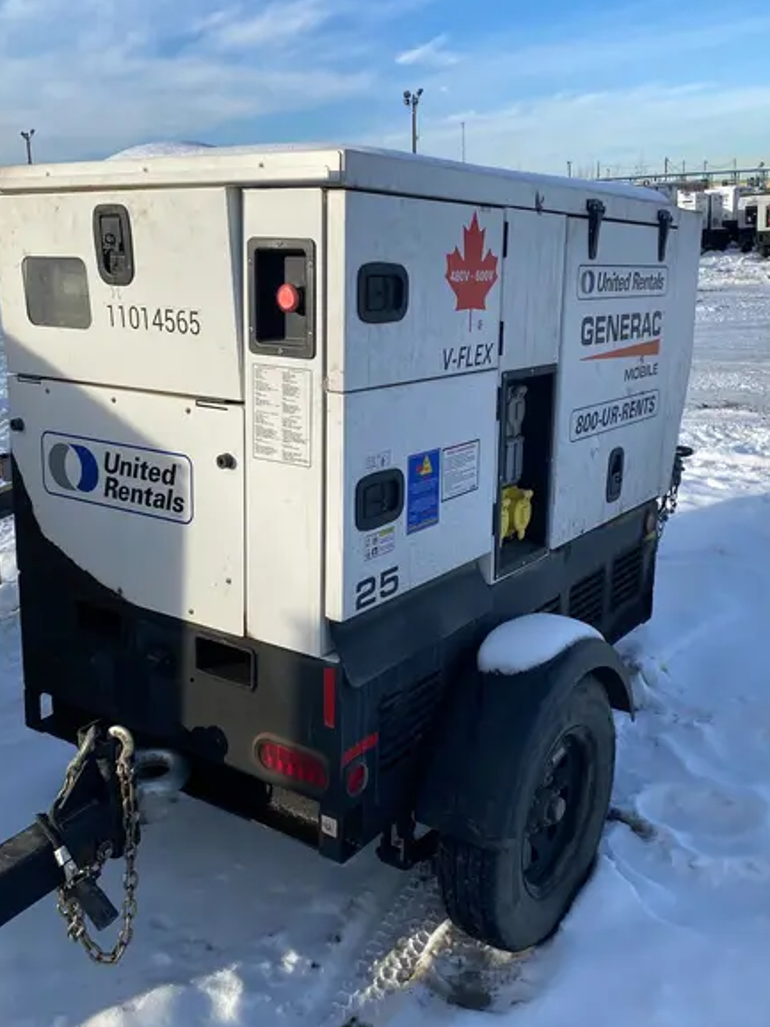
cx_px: 414
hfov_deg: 42.9
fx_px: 979
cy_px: 459
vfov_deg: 55.3
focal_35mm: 33
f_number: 1.8
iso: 32
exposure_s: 1/2358
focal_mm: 4.25
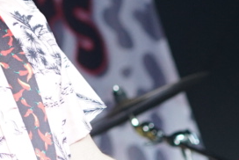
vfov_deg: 4.6
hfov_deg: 6.9
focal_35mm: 297
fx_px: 1974
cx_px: -44
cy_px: -62
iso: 1600
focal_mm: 50
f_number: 2
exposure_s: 1/160
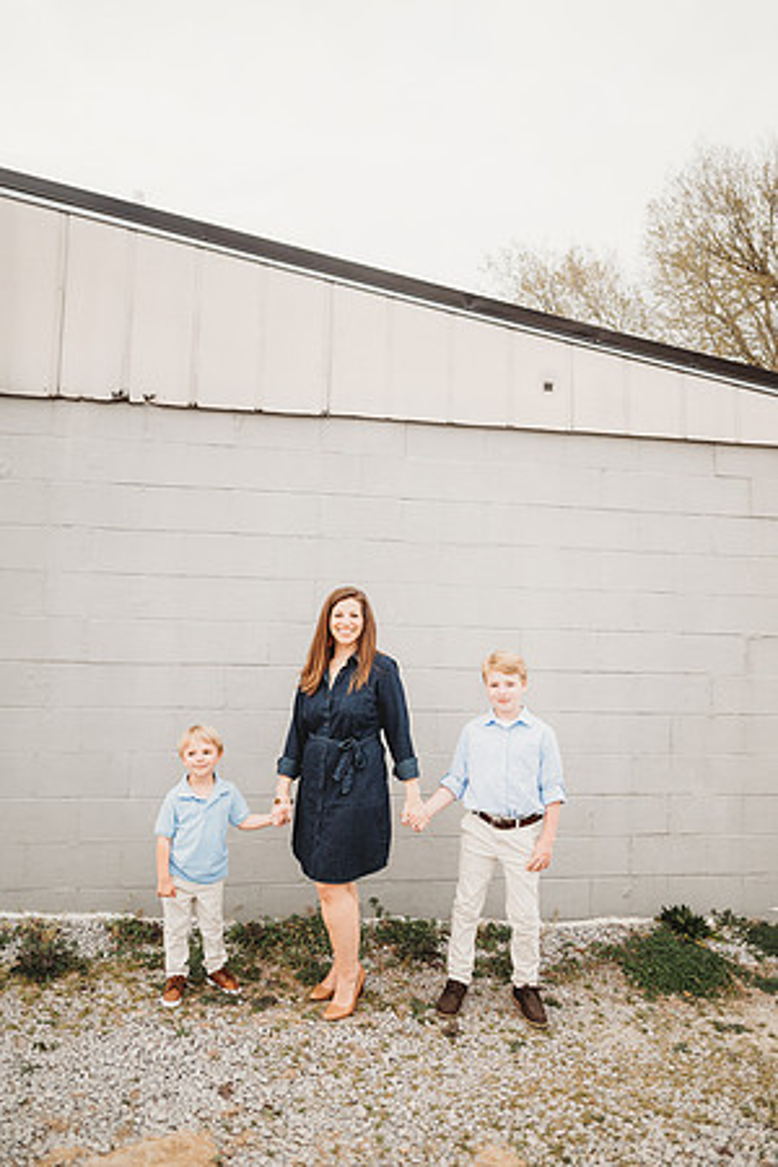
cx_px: 389
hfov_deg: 53.1
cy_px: 584
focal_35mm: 24
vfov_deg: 73.7
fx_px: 778
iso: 200
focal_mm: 24
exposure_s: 1/320
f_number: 2.2
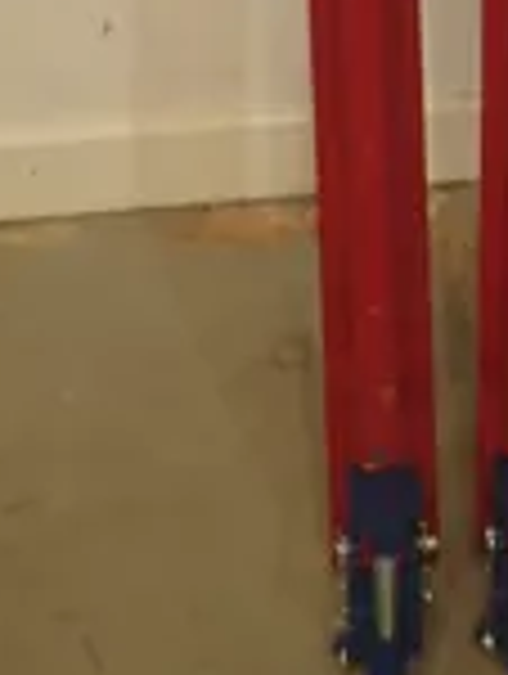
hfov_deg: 10.4
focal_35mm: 140
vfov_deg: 12.8
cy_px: -544
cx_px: 616
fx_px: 2732
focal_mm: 6.42
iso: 200
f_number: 2.6
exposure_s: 1/30
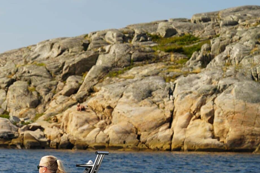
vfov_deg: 7.1
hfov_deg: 10.6
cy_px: 206
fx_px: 1394
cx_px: 1
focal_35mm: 193
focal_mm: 70
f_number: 4
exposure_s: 1/800
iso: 200
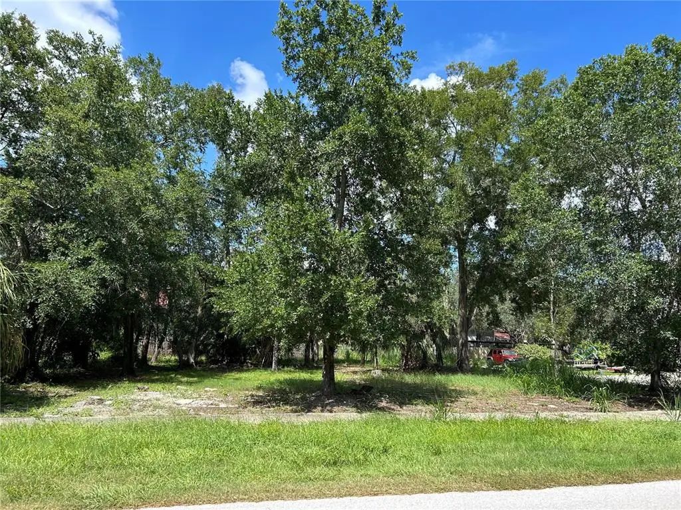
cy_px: 255
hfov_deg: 67.3
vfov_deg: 53.1
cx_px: 340
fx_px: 511
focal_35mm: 26
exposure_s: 1/1779
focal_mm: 5.7
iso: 50
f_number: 1.5
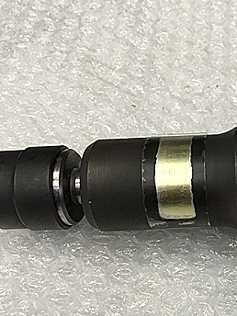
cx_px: 247
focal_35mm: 54
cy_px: 183
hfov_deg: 25.4
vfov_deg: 35.5
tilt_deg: -50.8
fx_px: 493
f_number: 2.2
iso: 64
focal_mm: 4.15
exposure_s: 1/30
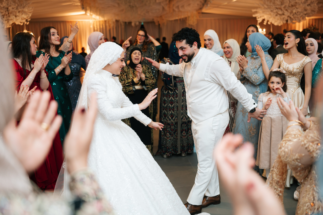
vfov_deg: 36.6
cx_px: 162
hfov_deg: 52.8
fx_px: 325
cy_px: 108
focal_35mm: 36
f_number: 2
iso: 500
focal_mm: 35
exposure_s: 1/160
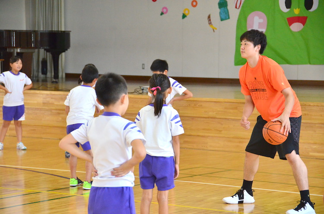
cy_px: 107
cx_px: 162
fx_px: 1105
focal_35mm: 123
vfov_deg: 11.1
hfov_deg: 16.7
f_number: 5
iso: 3200
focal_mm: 82
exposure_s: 1/640
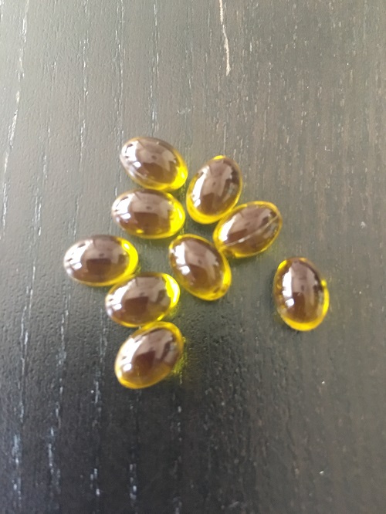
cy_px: 257
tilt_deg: -79.6
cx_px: 193
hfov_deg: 48.3
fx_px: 431
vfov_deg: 61.6
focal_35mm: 29
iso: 200
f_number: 2.2
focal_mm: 4.15
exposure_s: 1/30
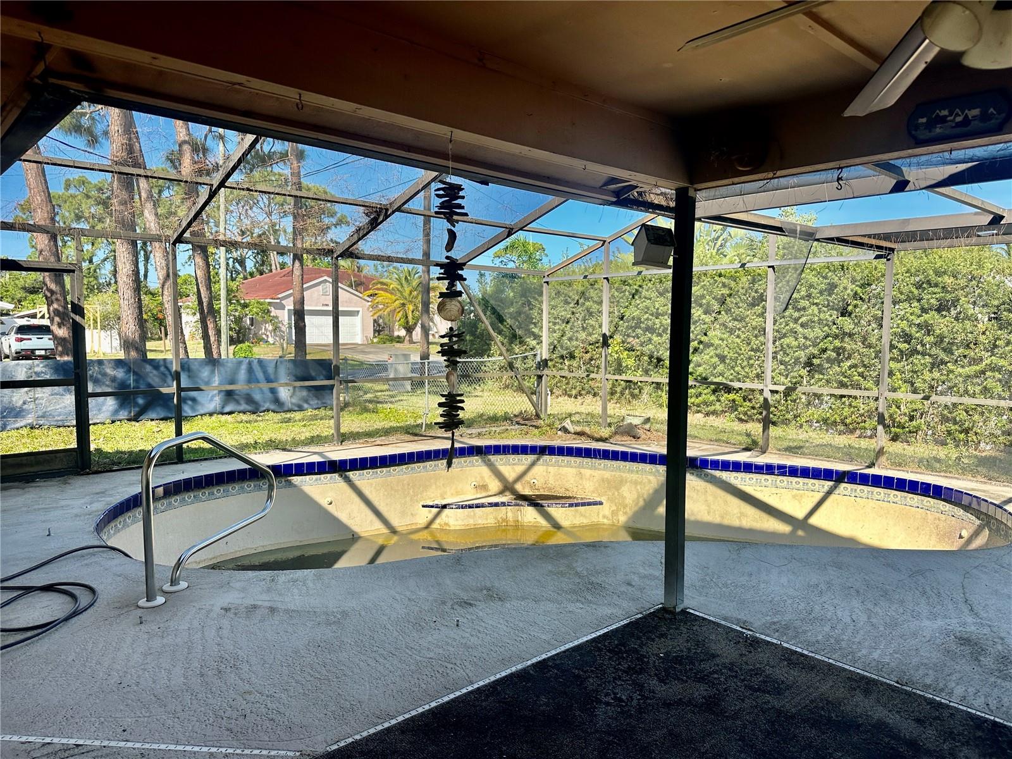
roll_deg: -2.0
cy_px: 380
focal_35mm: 24
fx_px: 702
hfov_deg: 71.6
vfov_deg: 56.8
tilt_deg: -4.9
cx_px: 506
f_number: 1.78
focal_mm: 6.86
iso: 80
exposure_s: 1/1916
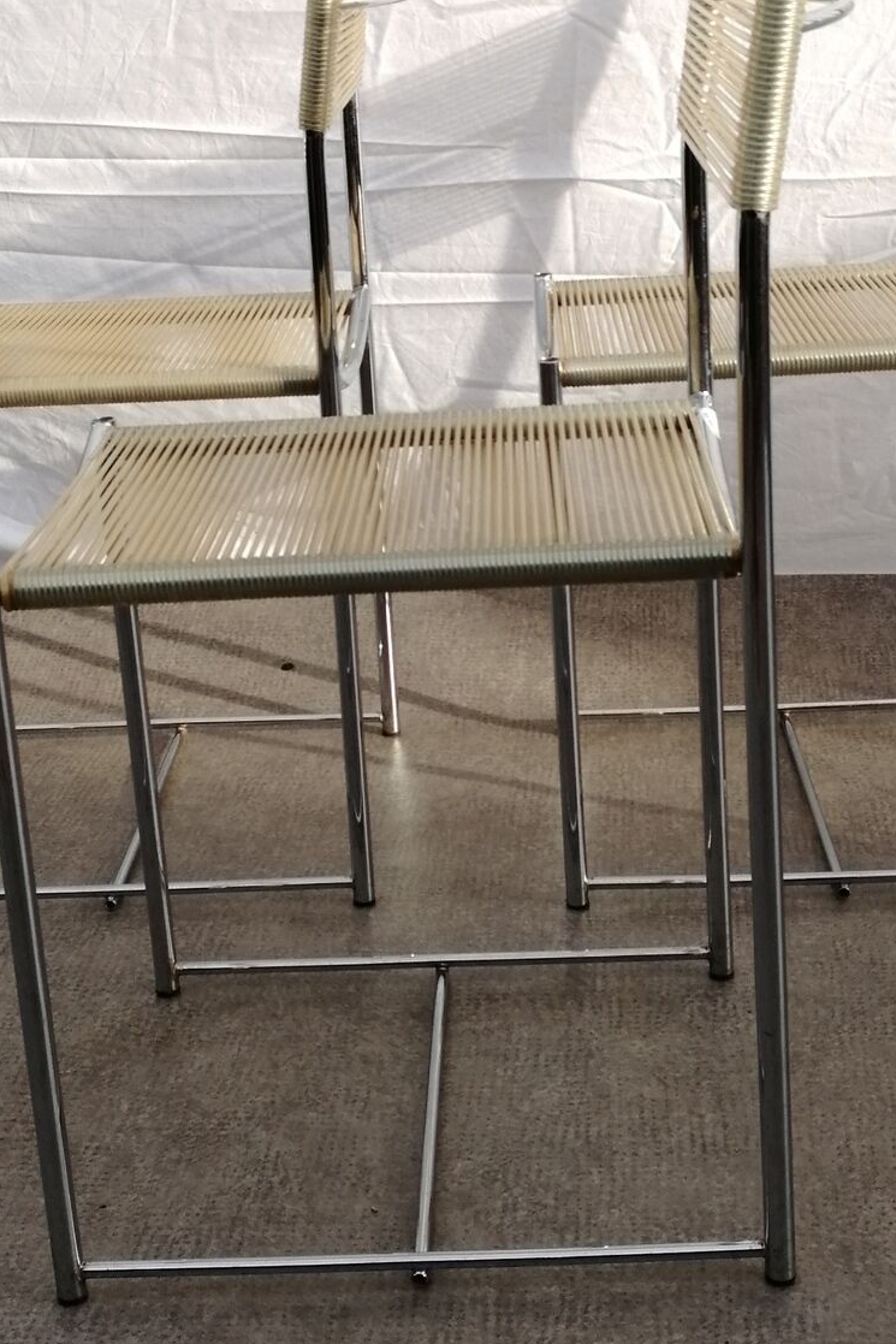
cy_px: 513
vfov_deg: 36.7
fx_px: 2015
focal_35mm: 54
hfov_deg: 25.1
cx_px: 435
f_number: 1.8
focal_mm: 3.46
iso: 50
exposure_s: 1/462
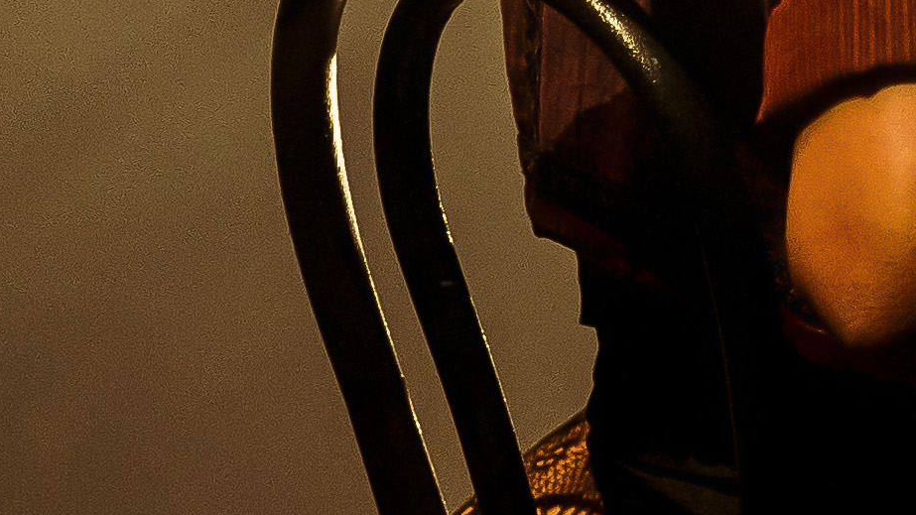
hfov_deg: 3.1
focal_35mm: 688
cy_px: -930
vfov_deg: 1.8
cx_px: 1940
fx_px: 16709
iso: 640
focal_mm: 101
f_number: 2.8
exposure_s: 1/400
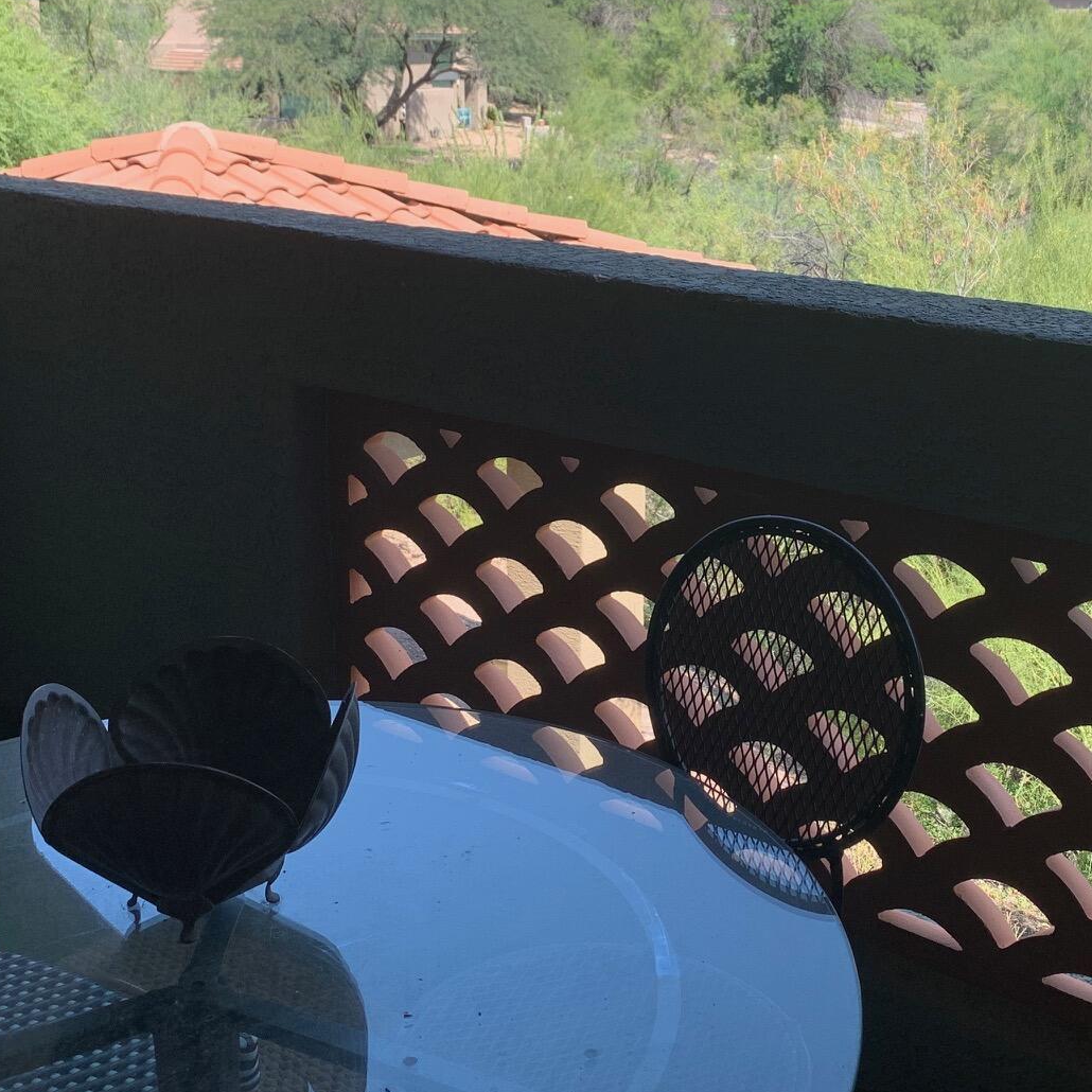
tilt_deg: -12.3
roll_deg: -1.5
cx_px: 754
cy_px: 400
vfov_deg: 37.3
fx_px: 1606
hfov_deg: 37.0
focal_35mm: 45
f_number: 1.8
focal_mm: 4.25
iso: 25
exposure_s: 1/669
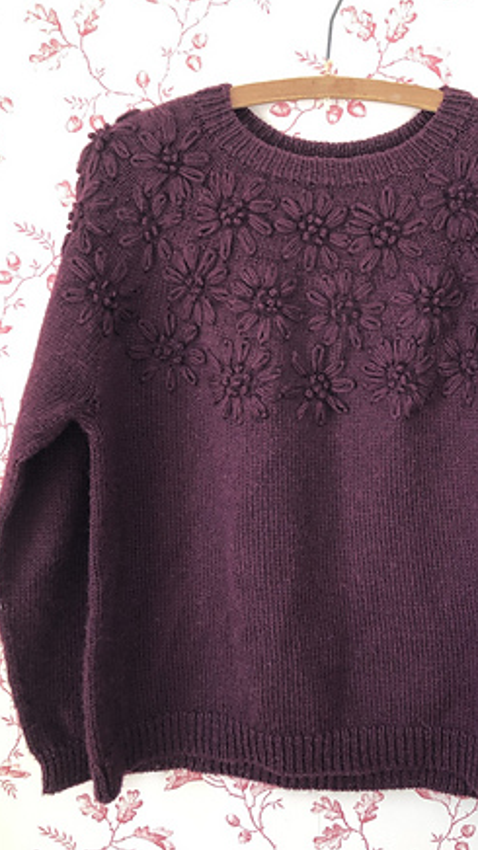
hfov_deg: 33.4
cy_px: 386
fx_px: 789
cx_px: 325
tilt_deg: -8.0
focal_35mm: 35
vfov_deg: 56.5
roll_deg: -0.7
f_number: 1.8
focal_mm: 3.99
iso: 32
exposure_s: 1/24
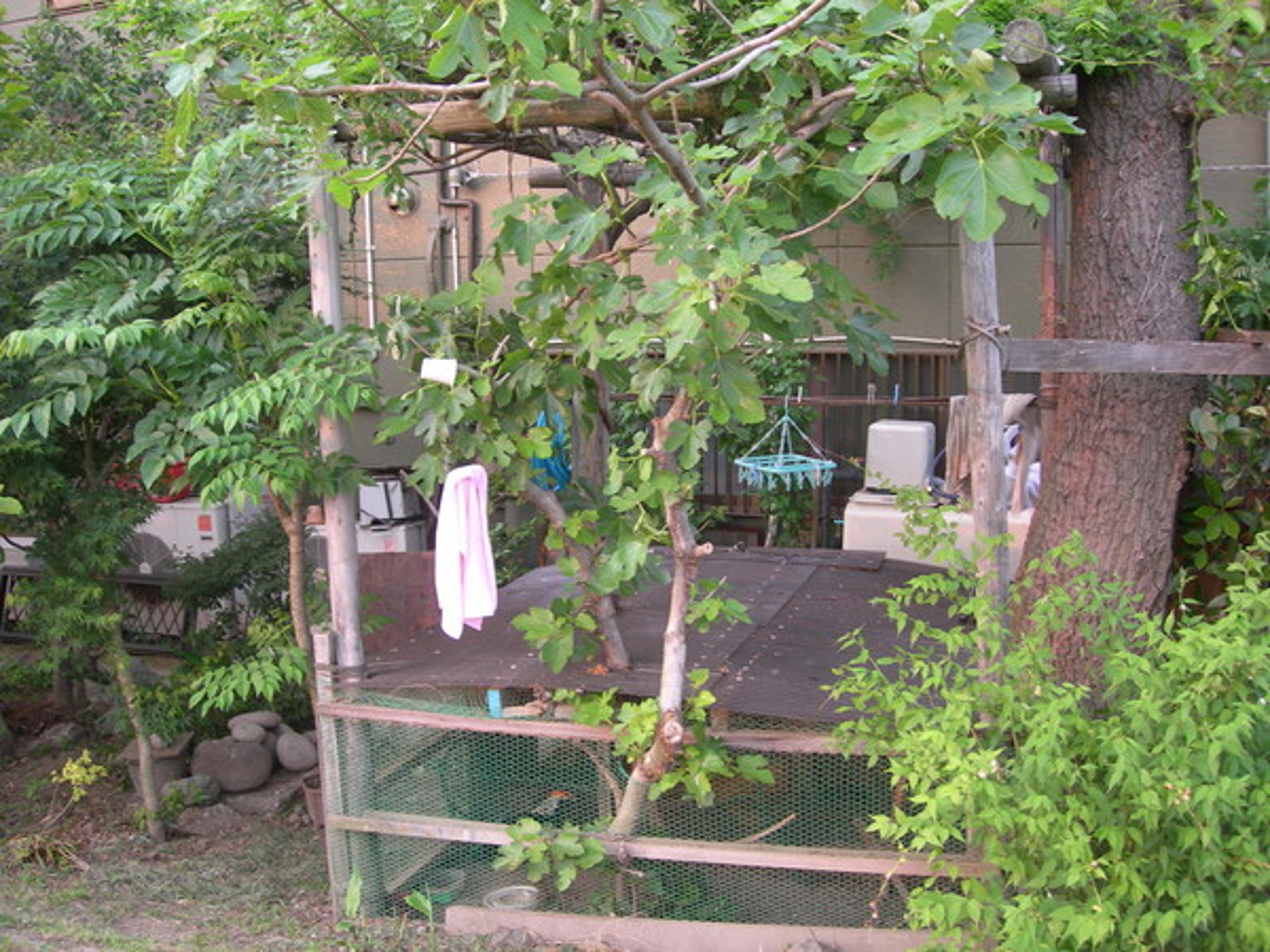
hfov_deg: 49.0
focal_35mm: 38
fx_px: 1394
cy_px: 476
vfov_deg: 37.7
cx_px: 635
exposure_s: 1/20.4
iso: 50
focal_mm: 7.8
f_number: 2.8
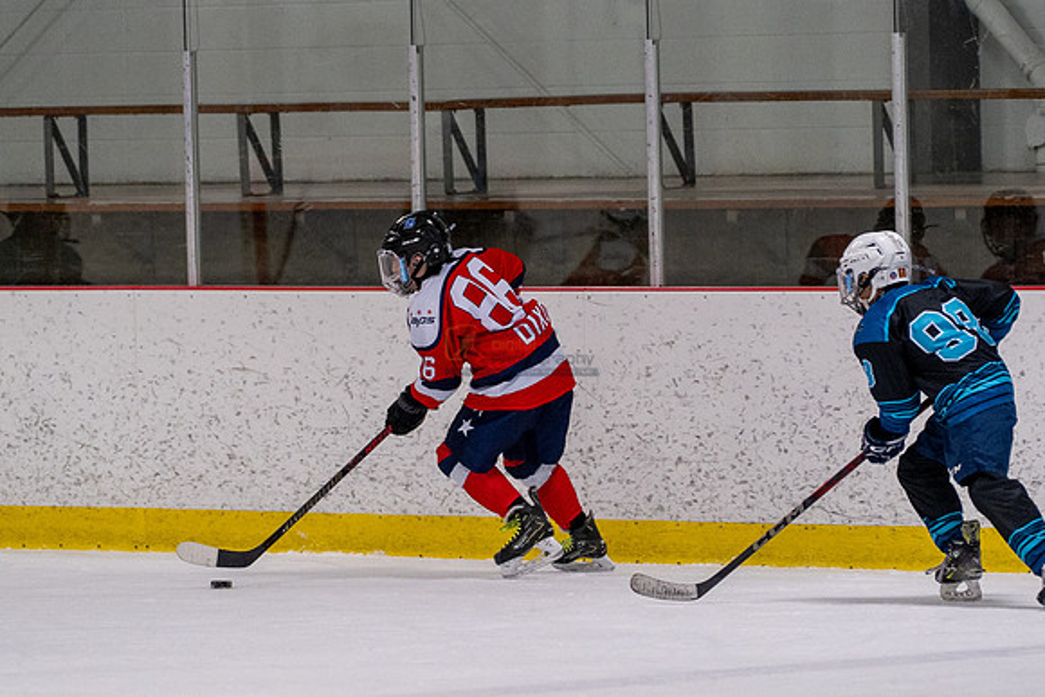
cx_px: 575
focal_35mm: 334
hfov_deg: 6.2
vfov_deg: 4.1
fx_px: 9705
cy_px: 352
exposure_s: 1/800
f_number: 2.8
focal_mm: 150
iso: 2000
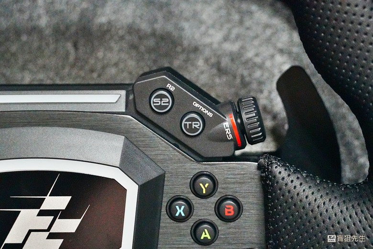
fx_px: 948
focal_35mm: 92
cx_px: 186
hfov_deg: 22.3
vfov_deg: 14.9
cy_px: 124
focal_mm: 61
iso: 12800
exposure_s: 1/125
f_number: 5.6
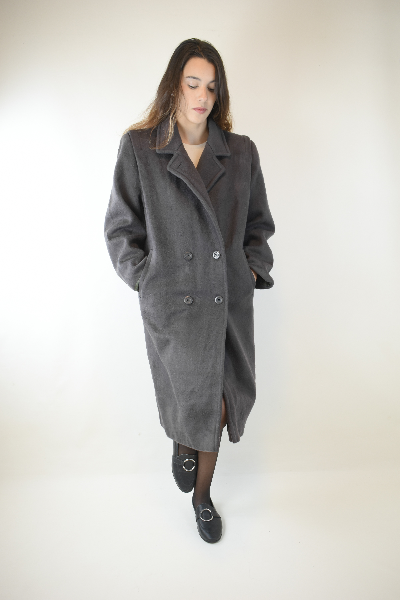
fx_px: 550
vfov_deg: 57.2
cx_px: 200
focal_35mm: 33
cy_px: 300
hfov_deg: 40.0
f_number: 4
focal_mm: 22
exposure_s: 1/60
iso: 400
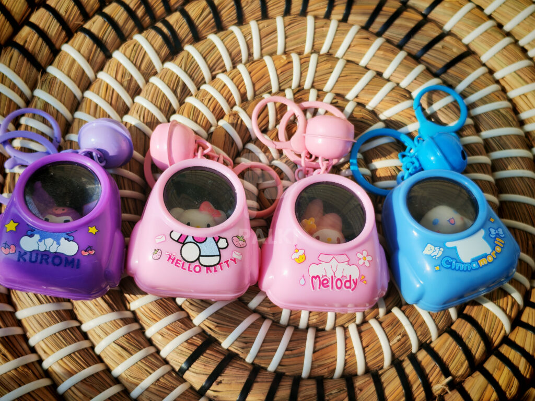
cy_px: 200
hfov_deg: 35.5
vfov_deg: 27.0
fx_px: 835
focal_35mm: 54
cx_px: 268
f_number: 1.9
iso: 50
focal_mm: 6.12
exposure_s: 1/536
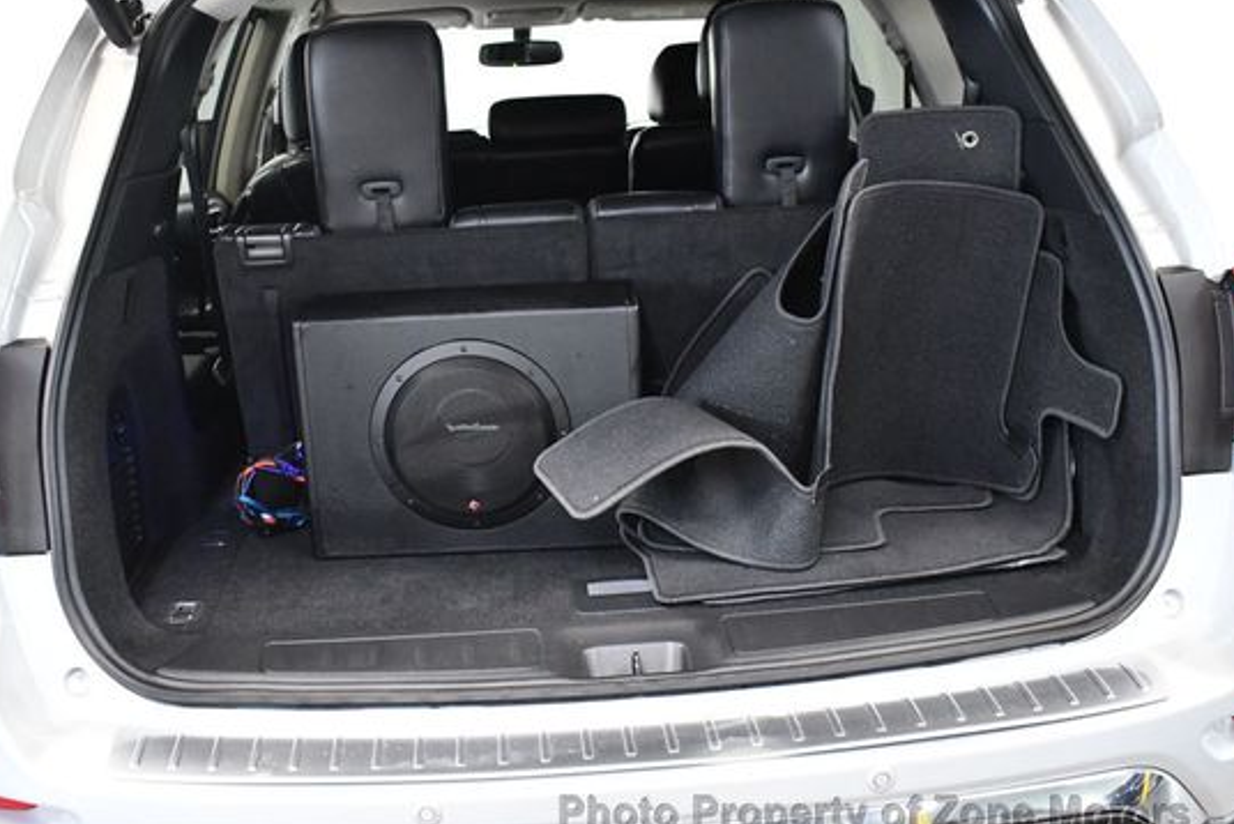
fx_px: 1475
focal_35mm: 43
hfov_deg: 45.3
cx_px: 532
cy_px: 366
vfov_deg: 31.2
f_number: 3.5
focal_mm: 18
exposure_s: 1/80
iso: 3200
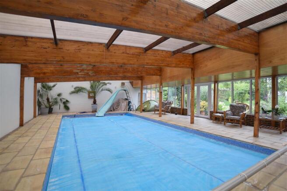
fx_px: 120
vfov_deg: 77.3
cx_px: 144
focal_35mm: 15
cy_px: 96
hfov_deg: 100.4
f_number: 3.5
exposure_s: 1/500
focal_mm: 10
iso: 400
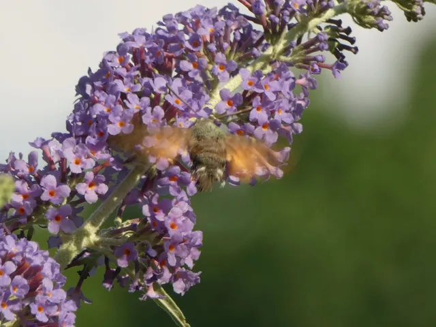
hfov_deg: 4.0
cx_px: 218
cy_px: 164
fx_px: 6298
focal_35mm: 500
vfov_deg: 3.0
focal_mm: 89.5
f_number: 5.6
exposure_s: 1/100
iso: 80
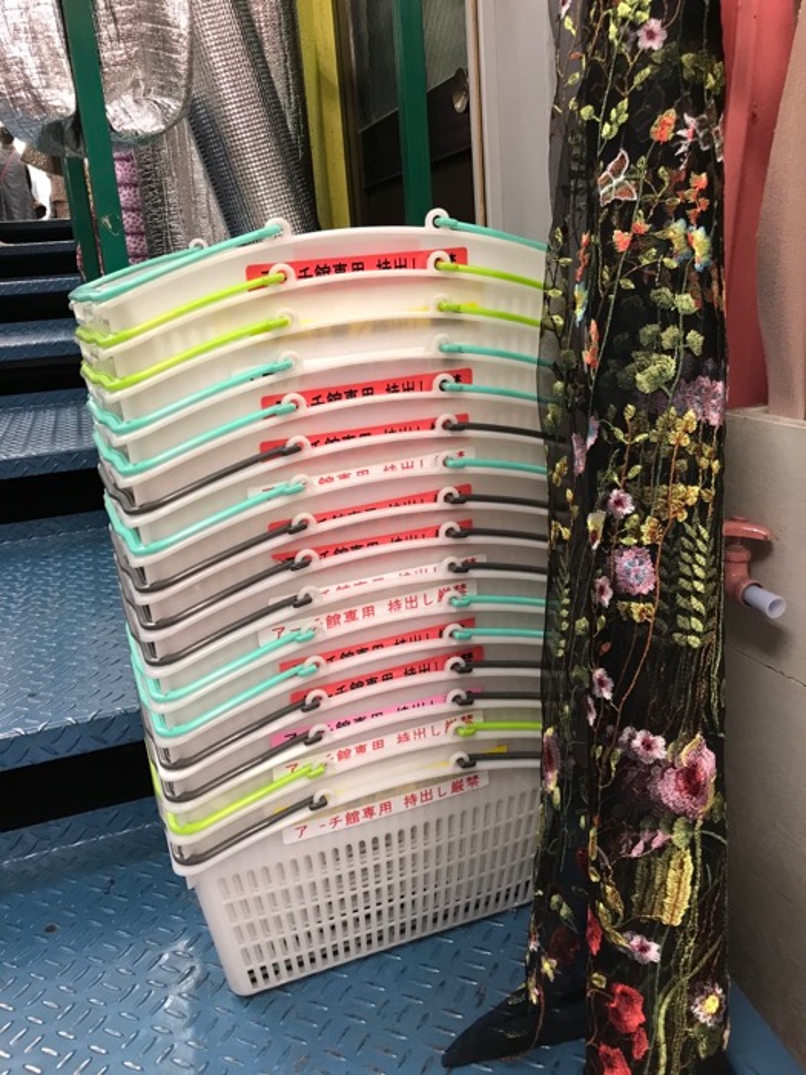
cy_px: 538
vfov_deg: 63.4
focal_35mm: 28
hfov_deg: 49.7
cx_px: 403
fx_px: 869
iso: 40
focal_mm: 3.99
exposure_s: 1/20
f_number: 1.8
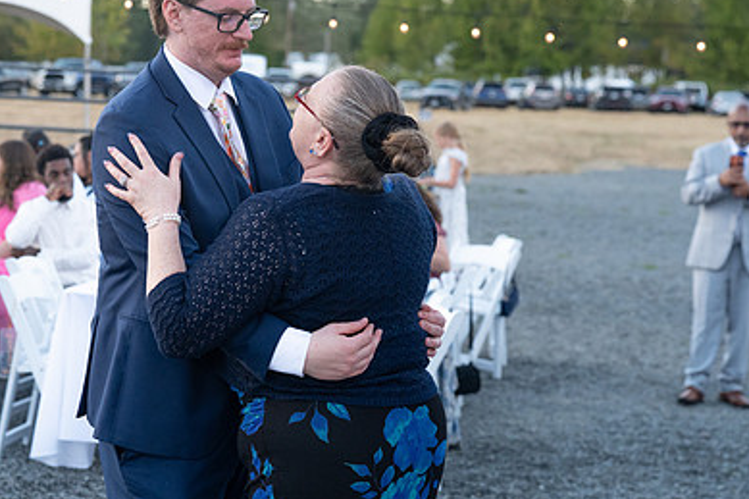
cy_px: 238
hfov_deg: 22.3
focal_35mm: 91
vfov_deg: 15.0
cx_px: 262
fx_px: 1892
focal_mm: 61
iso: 2000
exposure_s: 1/500
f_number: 4
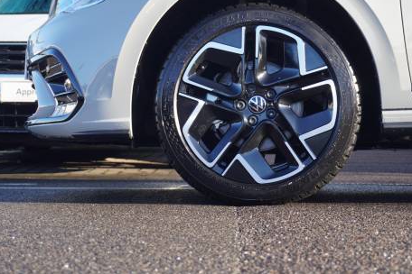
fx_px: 915
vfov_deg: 17.0
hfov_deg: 25.3
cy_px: 87
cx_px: 241
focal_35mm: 80
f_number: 5.6
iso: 100
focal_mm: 38
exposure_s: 1/60
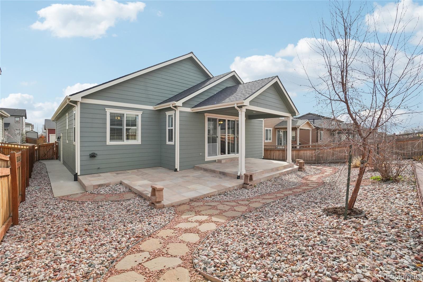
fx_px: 176
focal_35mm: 15
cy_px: 141
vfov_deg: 77.3
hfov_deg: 100.4
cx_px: 212
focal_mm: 10
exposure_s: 1/1000
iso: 400
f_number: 8
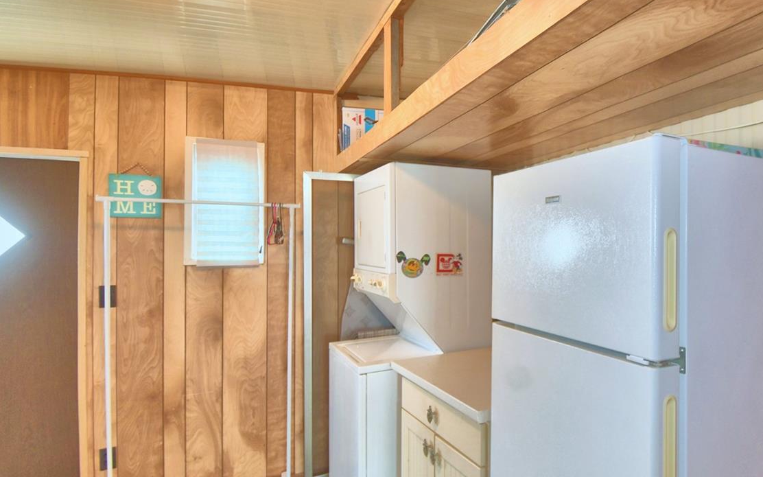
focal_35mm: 22
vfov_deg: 55.1
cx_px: 526
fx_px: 457
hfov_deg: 76.4
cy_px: 239
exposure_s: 1/30
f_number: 4.5
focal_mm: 10
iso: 320
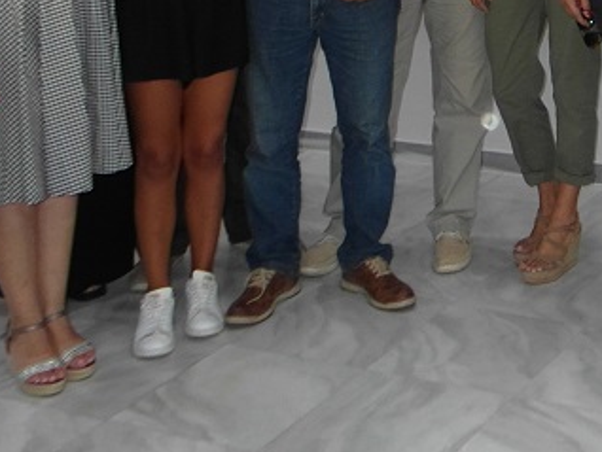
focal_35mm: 74
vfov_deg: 18.4
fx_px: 1288
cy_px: -151
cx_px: 700
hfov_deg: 24.2
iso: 120
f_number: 2.8
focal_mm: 4.1
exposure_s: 1/45
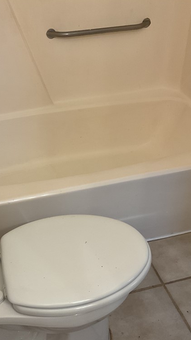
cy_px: 170
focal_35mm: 43
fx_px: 387
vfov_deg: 47.4
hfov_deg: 27.5
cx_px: 58
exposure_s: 1/60
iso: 50
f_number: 1.8
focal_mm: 3
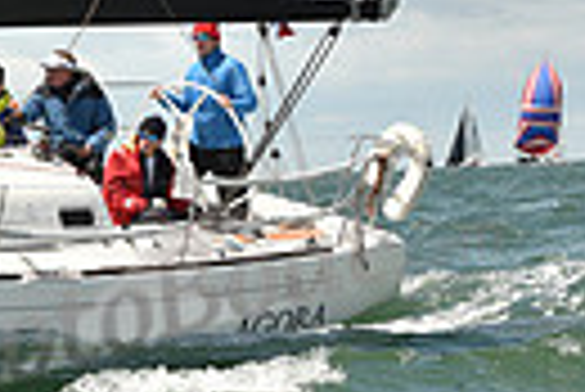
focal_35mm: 334
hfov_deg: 6.1
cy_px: 128
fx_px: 5434
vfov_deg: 4.1
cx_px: -360
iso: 320
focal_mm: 75
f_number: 10
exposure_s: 1/800
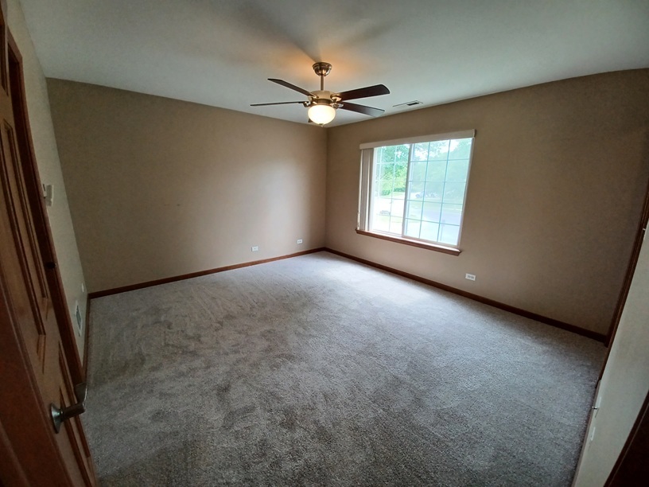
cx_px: 324
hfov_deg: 106.2
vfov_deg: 89.9
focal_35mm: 13
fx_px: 244
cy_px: 244
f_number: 2.2
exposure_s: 1/60
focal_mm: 1.42
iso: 100
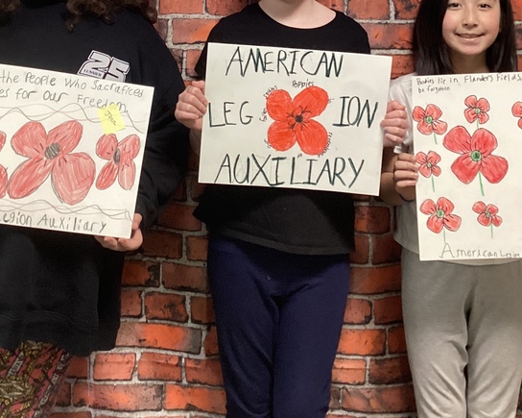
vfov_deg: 25.3
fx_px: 880
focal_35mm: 57
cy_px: -4
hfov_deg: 33.0
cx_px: 253
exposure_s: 1/40
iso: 320
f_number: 2.4
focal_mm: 3.3
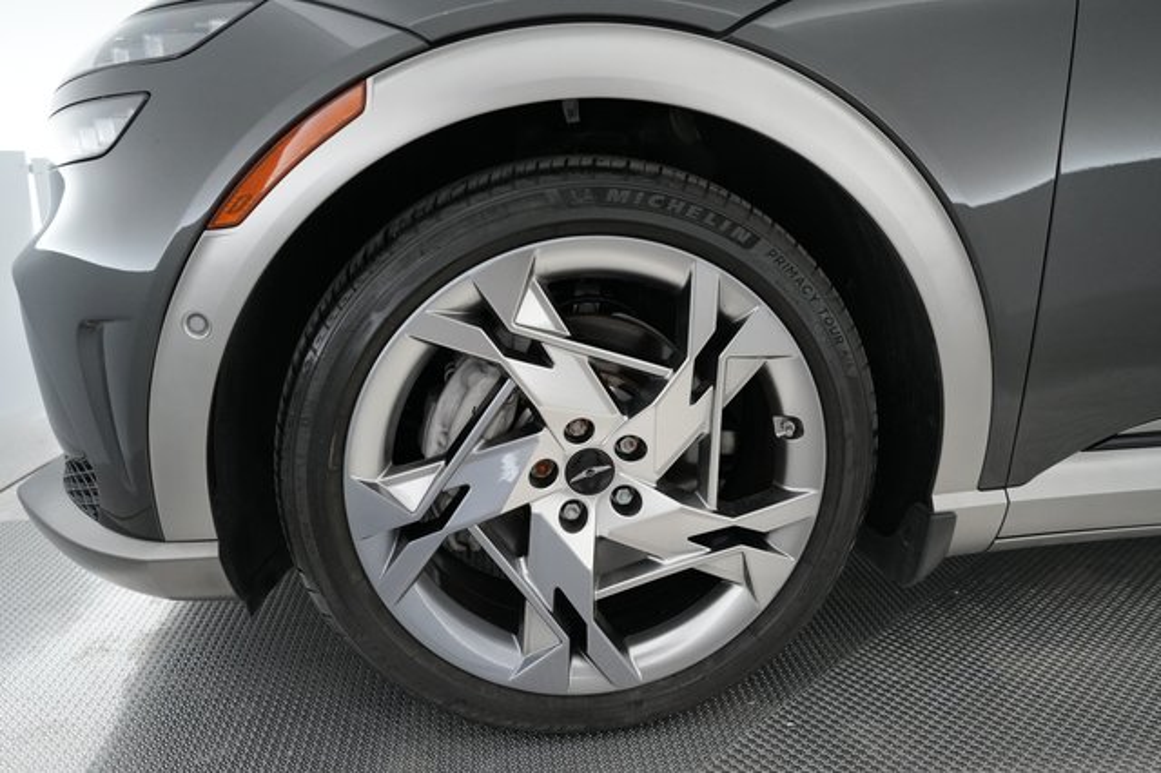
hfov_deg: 69.4
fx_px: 838
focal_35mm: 26
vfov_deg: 49.5
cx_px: 580
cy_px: 386
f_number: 2.8
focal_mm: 26
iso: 3200
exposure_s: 1/250
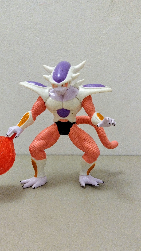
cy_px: 133
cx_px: 62
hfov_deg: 36.6
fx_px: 213
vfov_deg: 61.0
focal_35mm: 32
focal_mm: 4.71
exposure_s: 1/33.3
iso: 2228
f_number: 1.7
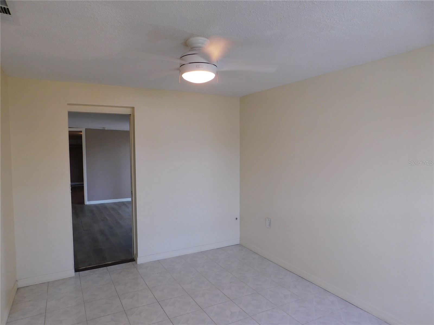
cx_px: 217
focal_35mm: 23
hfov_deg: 73.9
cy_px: 162
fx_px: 288
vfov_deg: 58.9
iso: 125
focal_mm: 4
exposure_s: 1/50
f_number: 3
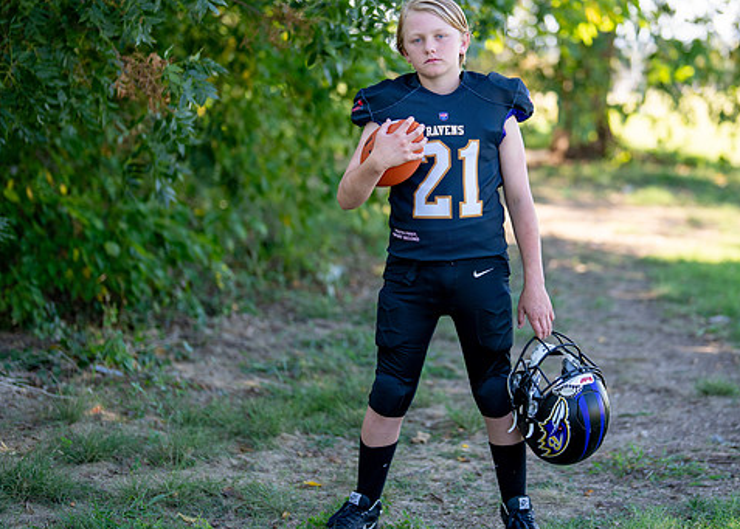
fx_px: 1661
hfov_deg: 25.0
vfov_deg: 18.1
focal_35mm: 79
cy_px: 208
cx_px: 466
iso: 100
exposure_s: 1/1250
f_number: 1.2
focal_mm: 50
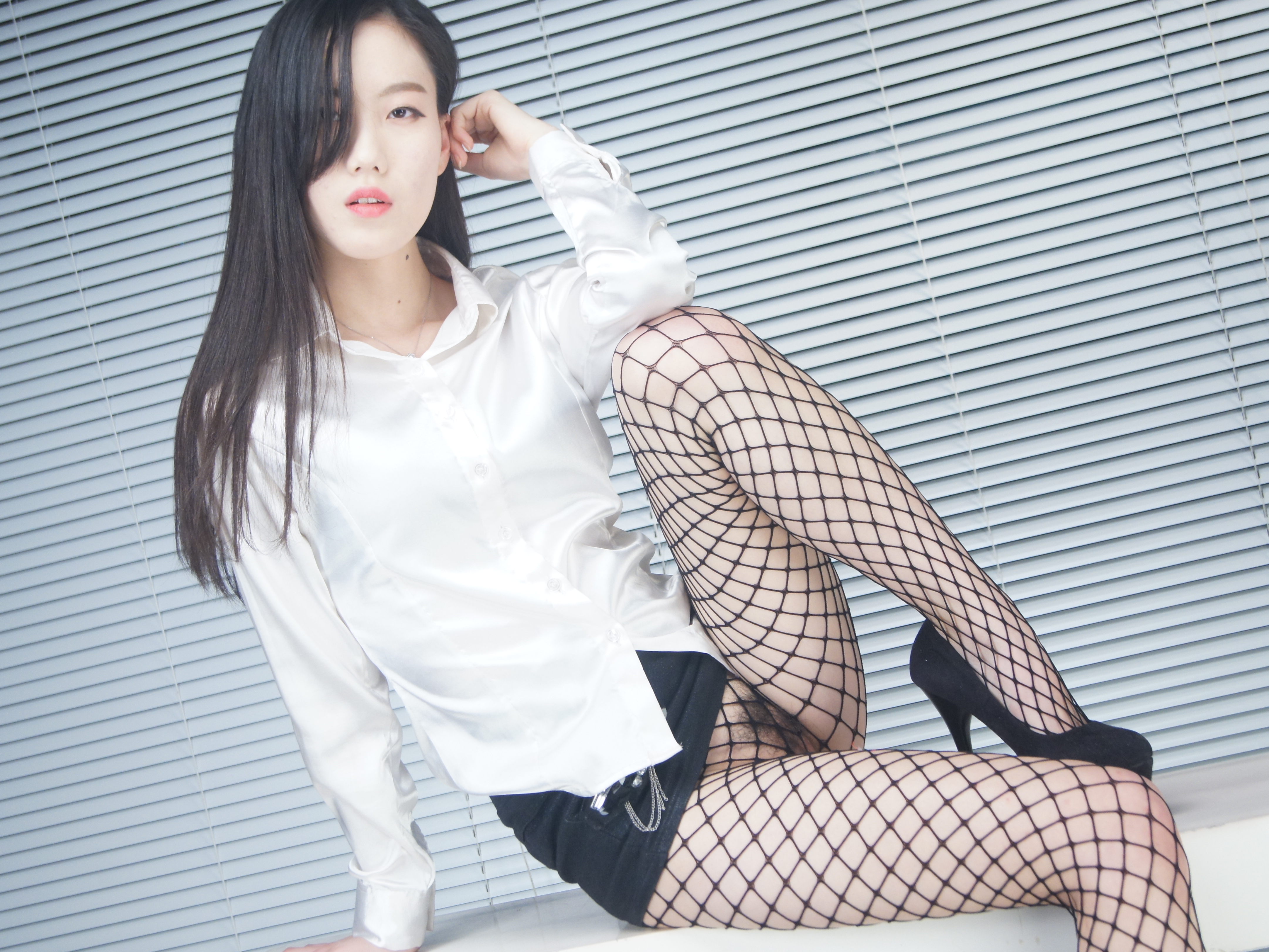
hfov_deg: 26.5
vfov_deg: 20.0
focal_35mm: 74
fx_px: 2696
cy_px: 477
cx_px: 659
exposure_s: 1/160
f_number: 5.6
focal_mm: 45
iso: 800
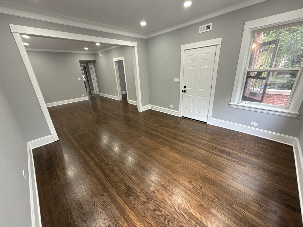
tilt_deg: -19.6
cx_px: 152
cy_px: 114
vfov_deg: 85.7
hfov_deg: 102.1
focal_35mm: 14
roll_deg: +2.4
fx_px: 123
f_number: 2.2
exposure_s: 1/99
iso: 250
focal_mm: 2.22
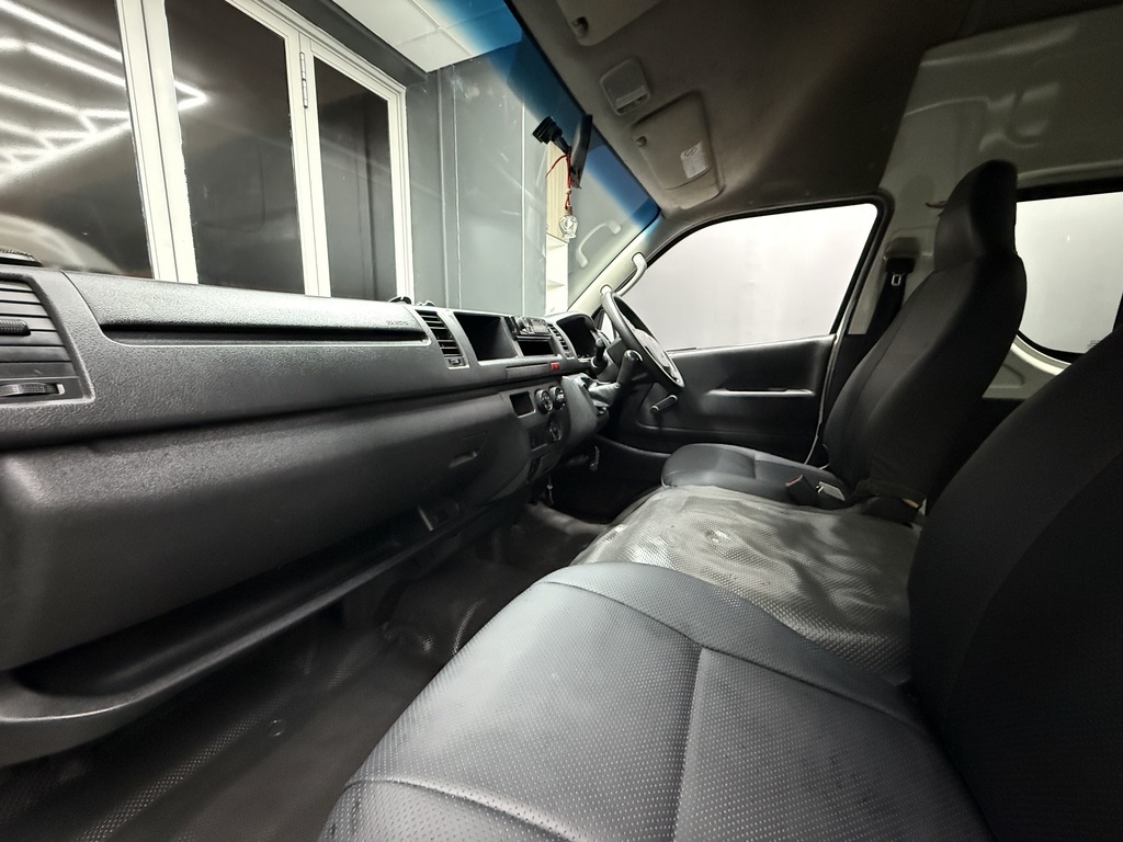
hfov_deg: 102.1
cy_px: 421
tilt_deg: -9.2
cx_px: 562
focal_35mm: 14
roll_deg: -0.9
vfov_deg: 85.7
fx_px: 454
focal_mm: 2.22
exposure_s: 1/55
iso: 1250
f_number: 2.2
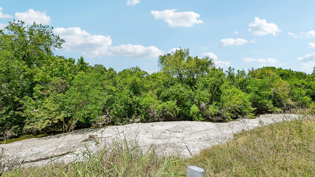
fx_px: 125
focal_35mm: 15
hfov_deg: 103.0
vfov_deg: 70.4
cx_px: 160
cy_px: 81
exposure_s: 1/400
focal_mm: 14
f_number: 8
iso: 100
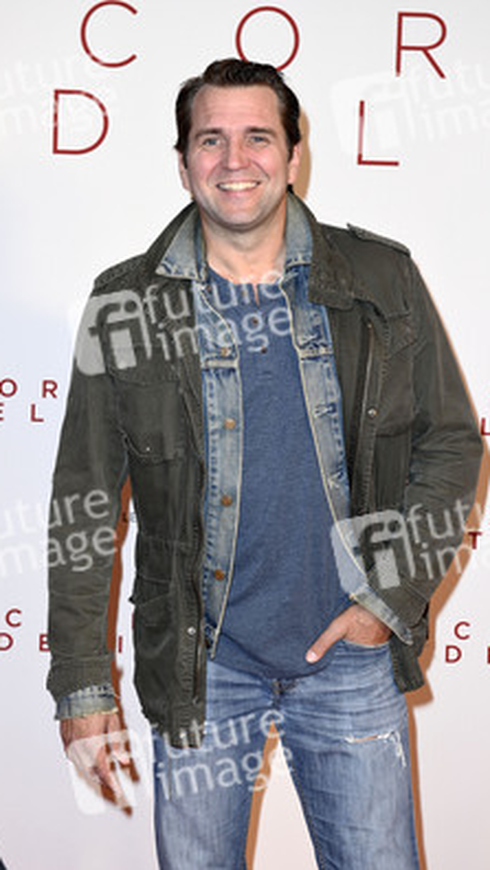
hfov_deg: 16.3
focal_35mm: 74
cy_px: 433
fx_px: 1708
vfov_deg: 28.6
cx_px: 244
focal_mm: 70
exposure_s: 1/250
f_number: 5.6
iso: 800
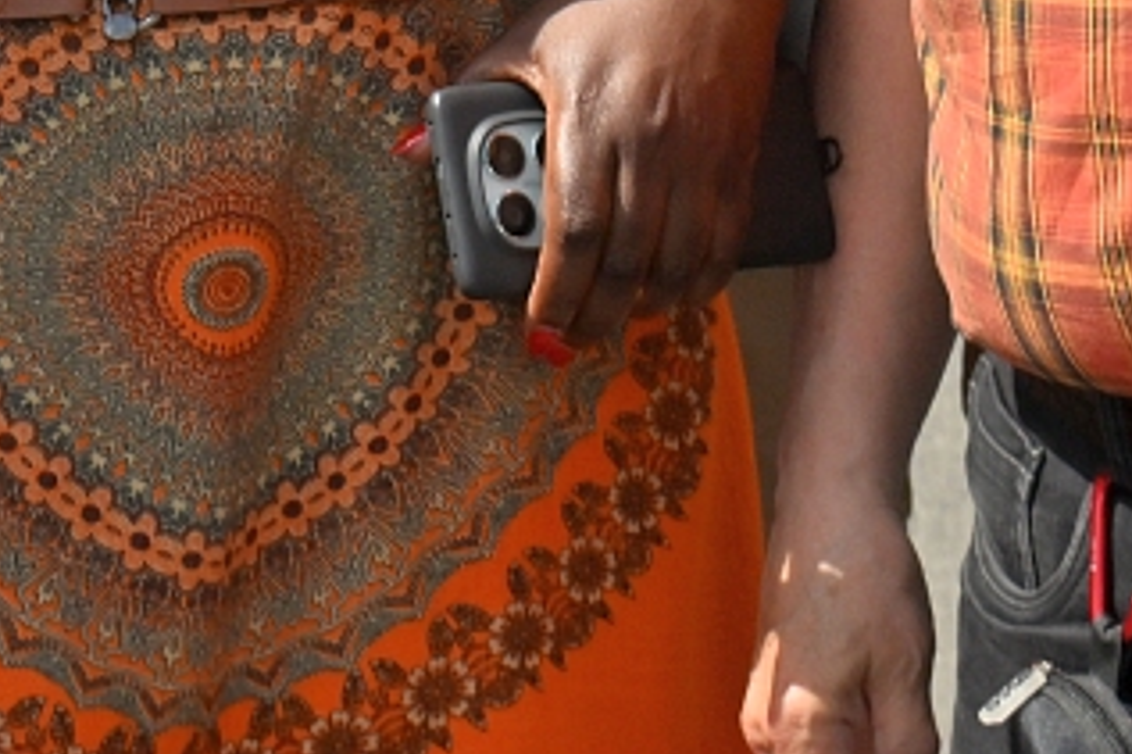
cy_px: -836
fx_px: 5940
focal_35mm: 189
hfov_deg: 10.9
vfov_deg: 7.0
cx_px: 389
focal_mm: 40
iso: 320
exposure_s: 1/1000
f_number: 13
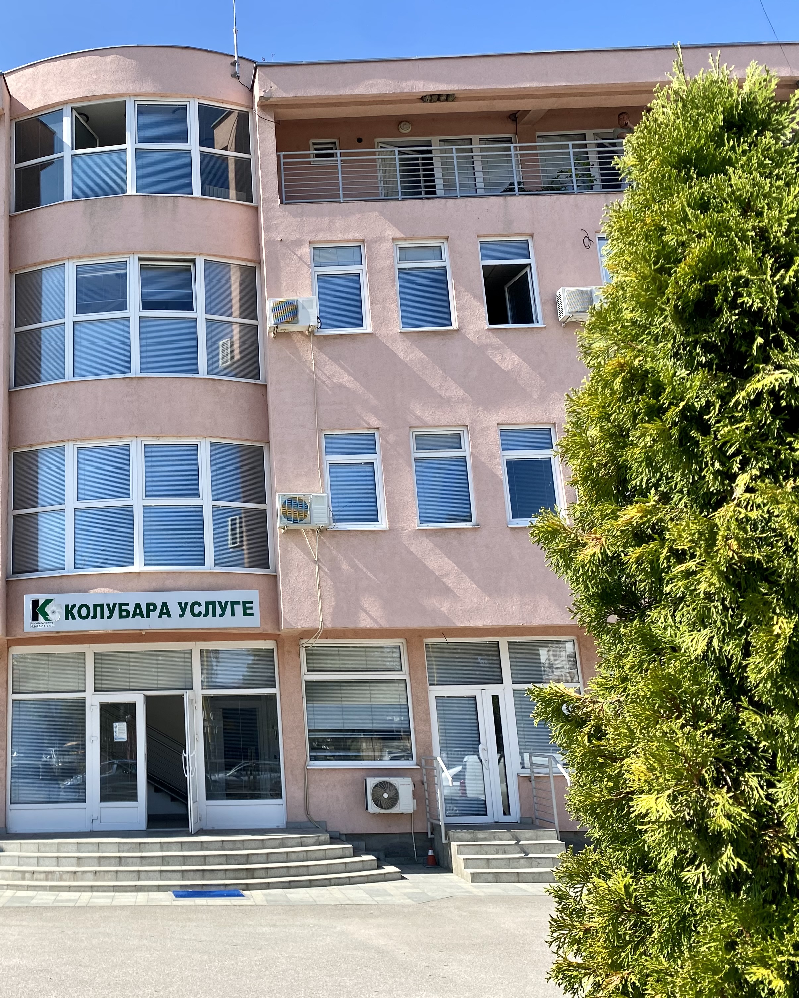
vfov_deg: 52.8
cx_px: 132
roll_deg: -0.1
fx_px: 1005
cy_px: 500
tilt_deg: +13.1
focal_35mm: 34
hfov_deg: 41.1
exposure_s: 1/1808
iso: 32
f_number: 1.8
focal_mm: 4.25
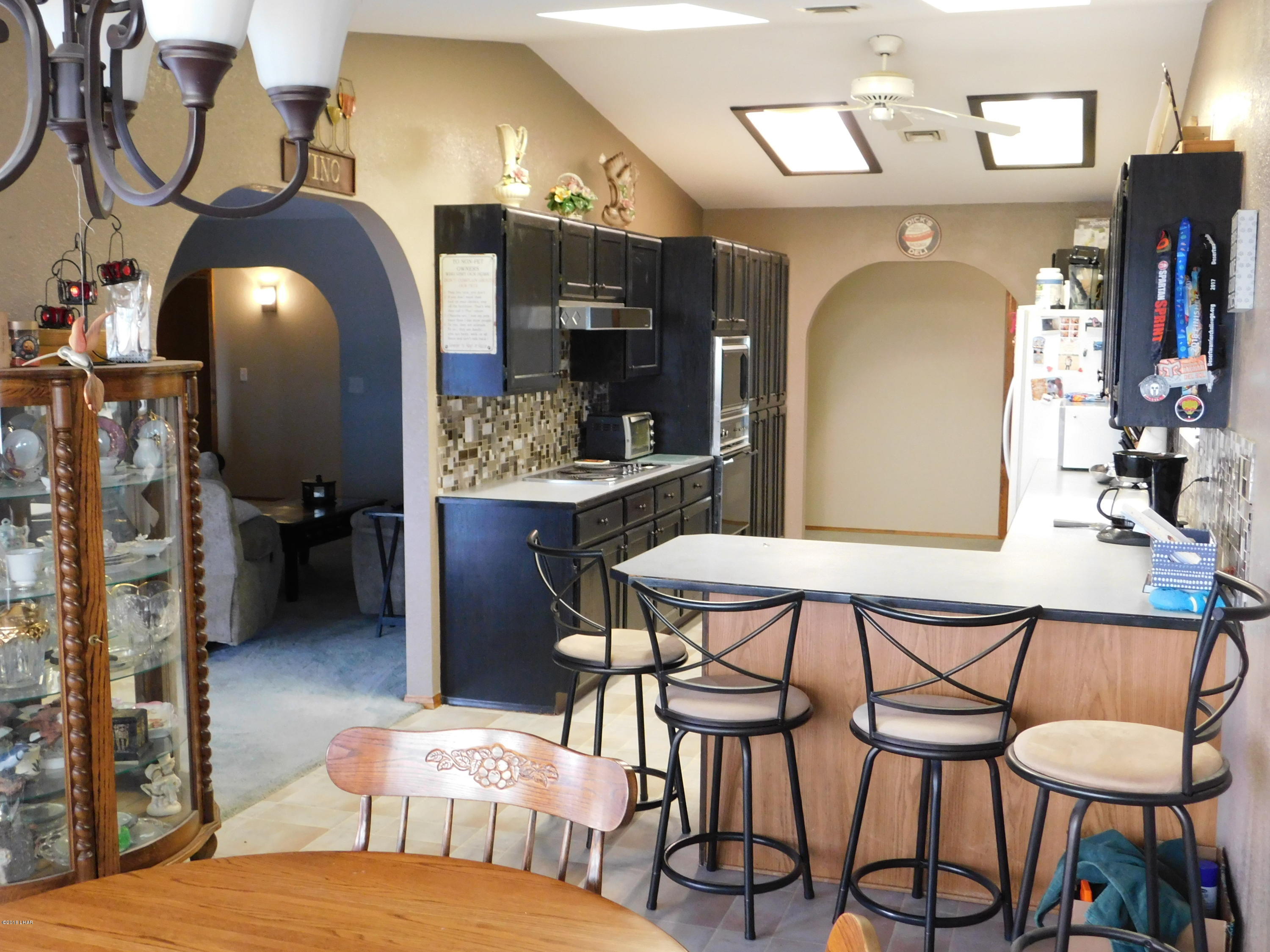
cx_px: 635
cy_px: 476
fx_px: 1321
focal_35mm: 36
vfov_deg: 39.7
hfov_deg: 51.4
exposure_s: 1/13
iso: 400
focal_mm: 6.3
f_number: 3.5
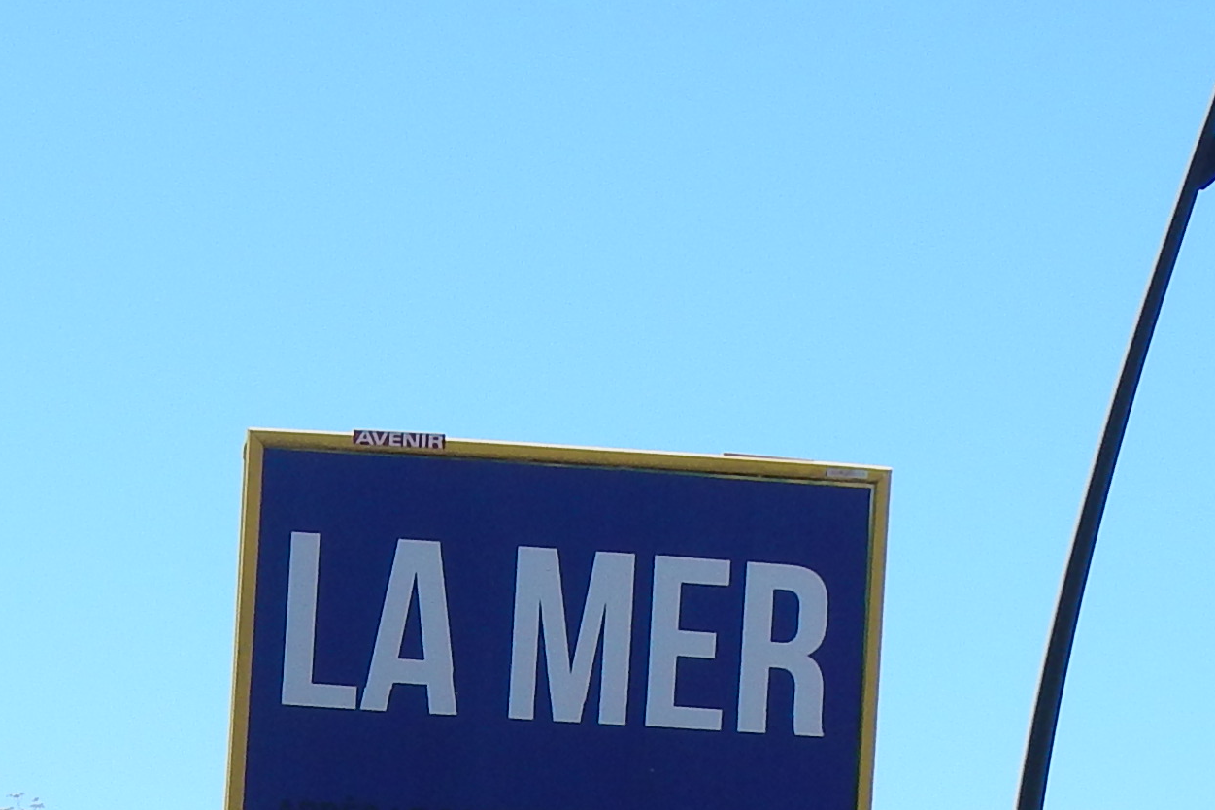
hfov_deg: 8.3
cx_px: 476
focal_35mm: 249
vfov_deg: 5.5
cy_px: 1310
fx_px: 8403
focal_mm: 11.7
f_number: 4.2
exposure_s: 1/800
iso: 125
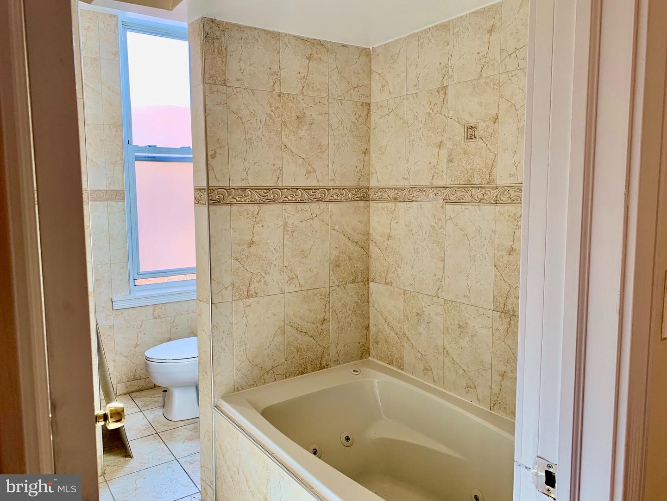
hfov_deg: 67.3
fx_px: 501
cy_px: 250
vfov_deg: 53.1
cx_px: 334
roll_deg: -0.6
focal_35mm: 26
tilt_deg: -5.9
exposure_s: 1/121
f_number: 1.8
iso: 64
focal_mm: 4.25
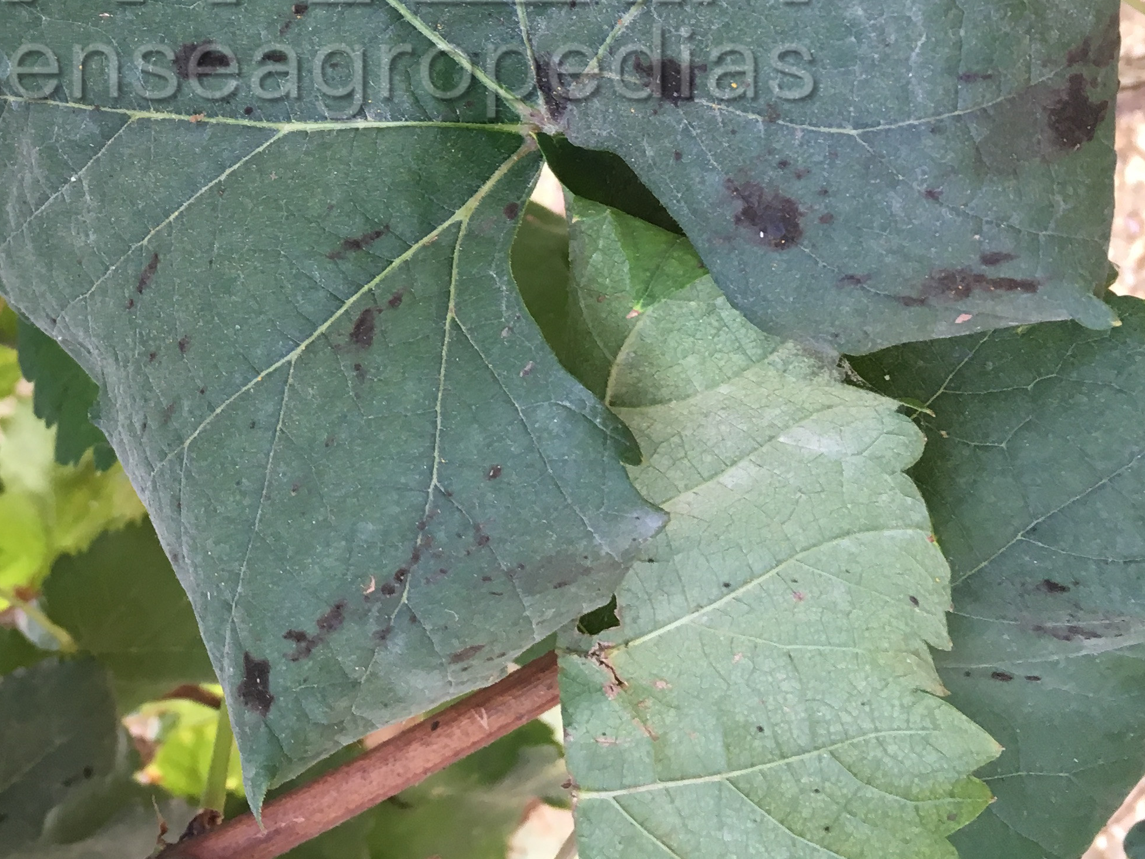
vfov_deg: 23.3
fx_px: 1985
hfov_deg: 31.3
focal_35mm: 60
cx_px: 214
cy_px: -26
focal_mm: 4.15
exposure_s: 1/33
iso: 25
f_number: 2.2
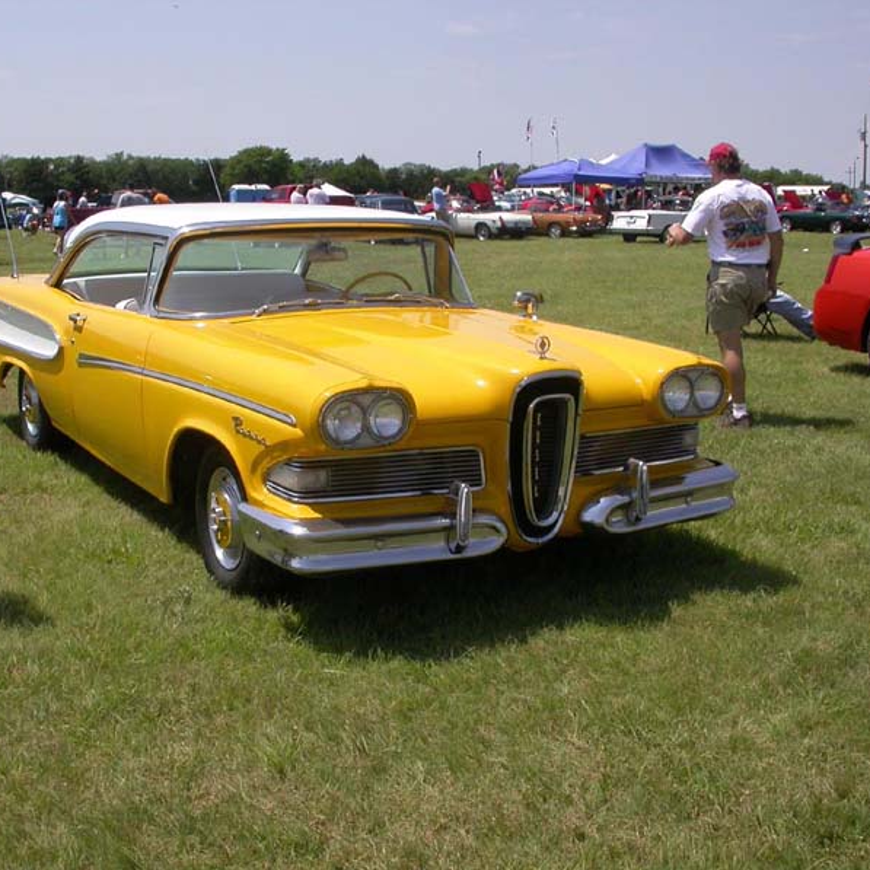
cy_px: 434
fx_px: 1280
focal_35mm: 45
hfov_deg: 37.4
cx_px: 356
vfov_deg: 37.6
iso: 100
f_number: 7.5
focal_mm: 7.85
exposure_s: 1/380
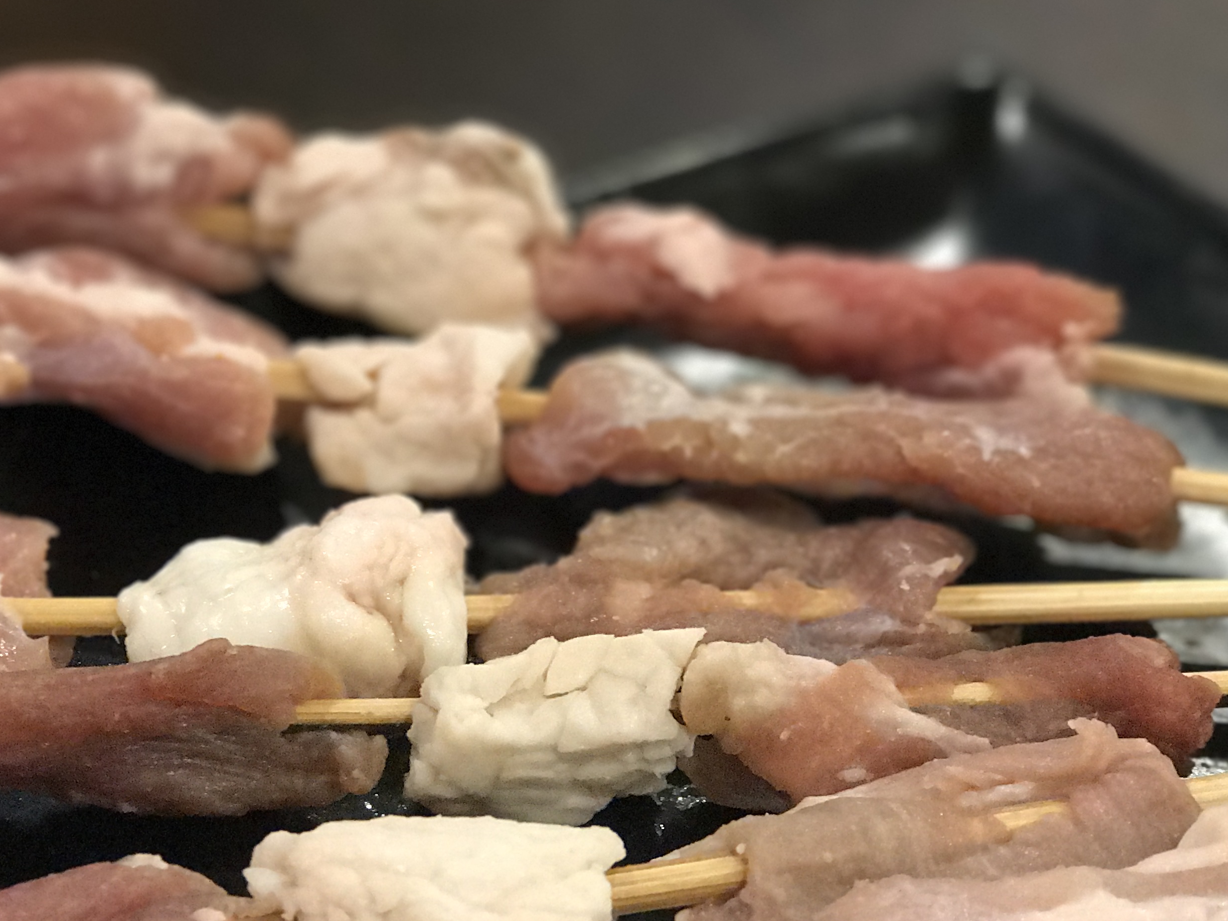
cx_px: 418
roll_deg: -2.6
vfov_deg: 15.8
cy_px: 653
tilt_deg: -39.2
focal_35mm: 93
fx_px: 3299
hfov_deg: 21.0
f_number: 2.8
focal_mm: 6.6
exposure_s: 1/50
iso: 500
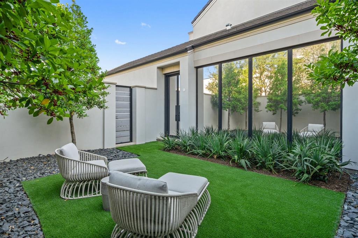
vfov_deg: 70.4
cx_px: 179
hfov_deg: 93.3
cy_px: 119
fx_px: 169
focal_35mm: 17
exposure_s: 1/30
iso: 125
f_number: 9
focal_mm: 17
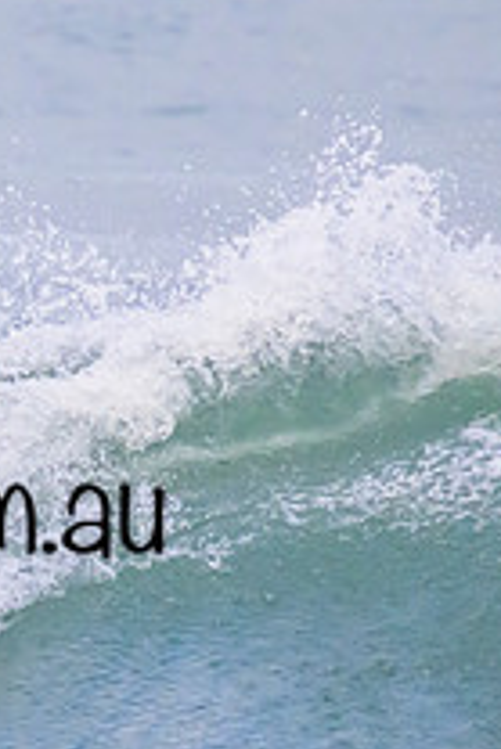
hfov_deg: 0.6
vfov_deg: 0.9
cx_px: -216
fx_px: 48575
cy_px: 470
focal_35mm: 2331
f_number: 11
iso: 5000
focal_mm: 800
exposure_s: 1/2000
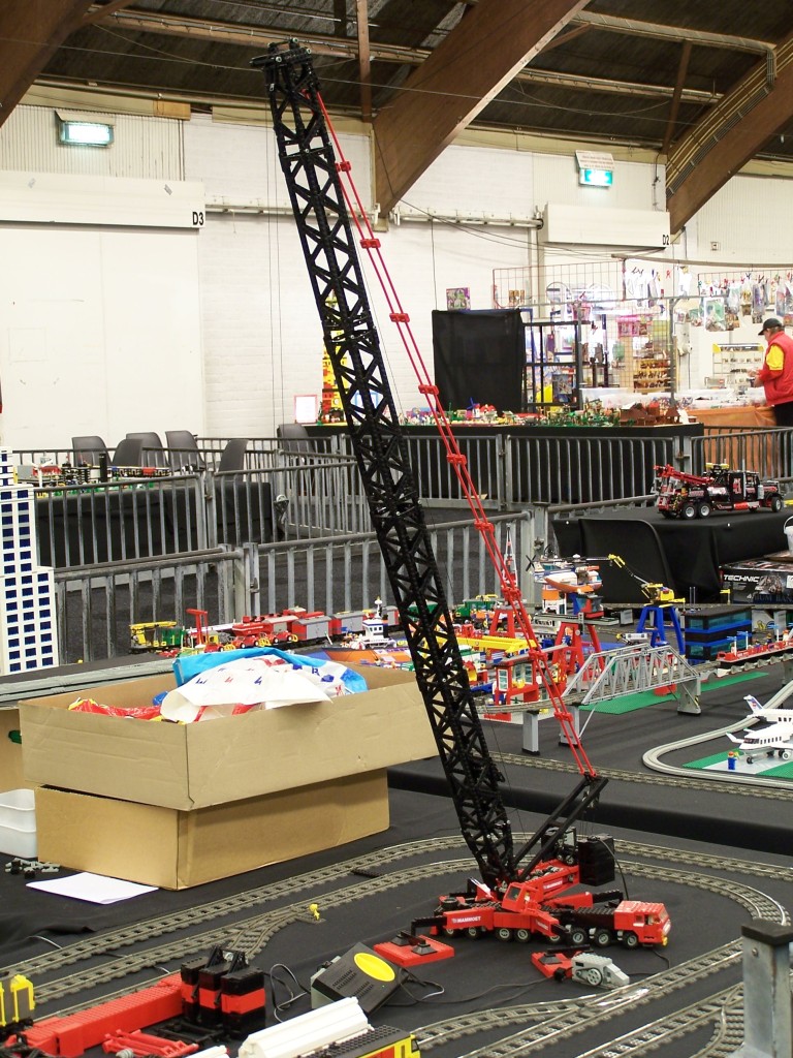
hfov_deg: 21.9
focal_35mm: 67
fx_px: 2046
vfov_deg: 29.0
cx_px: 396
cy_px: 529
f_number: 3.2
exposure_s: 1/2
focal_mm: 11.1
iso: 80
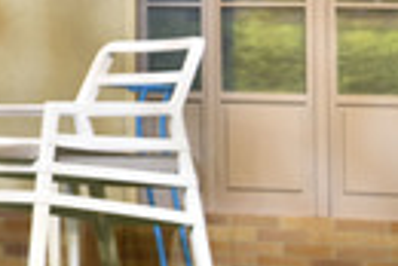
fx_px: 3752
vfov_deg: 4.0
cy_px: -131
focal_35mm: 339
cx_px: -289
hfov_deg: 6.0
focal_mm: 98
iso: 1000
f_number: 6.3
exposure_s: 1/125
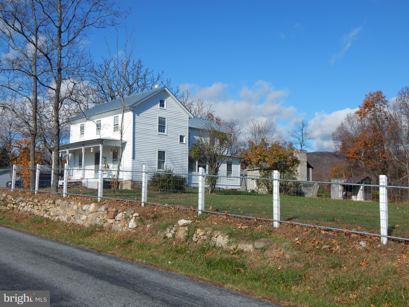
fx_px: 449
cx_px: 204
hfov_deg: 49.0
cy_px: 154
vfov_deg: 37.7
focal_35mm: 38
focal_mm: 6.8
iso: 125
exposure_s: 1/500
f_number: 6.9
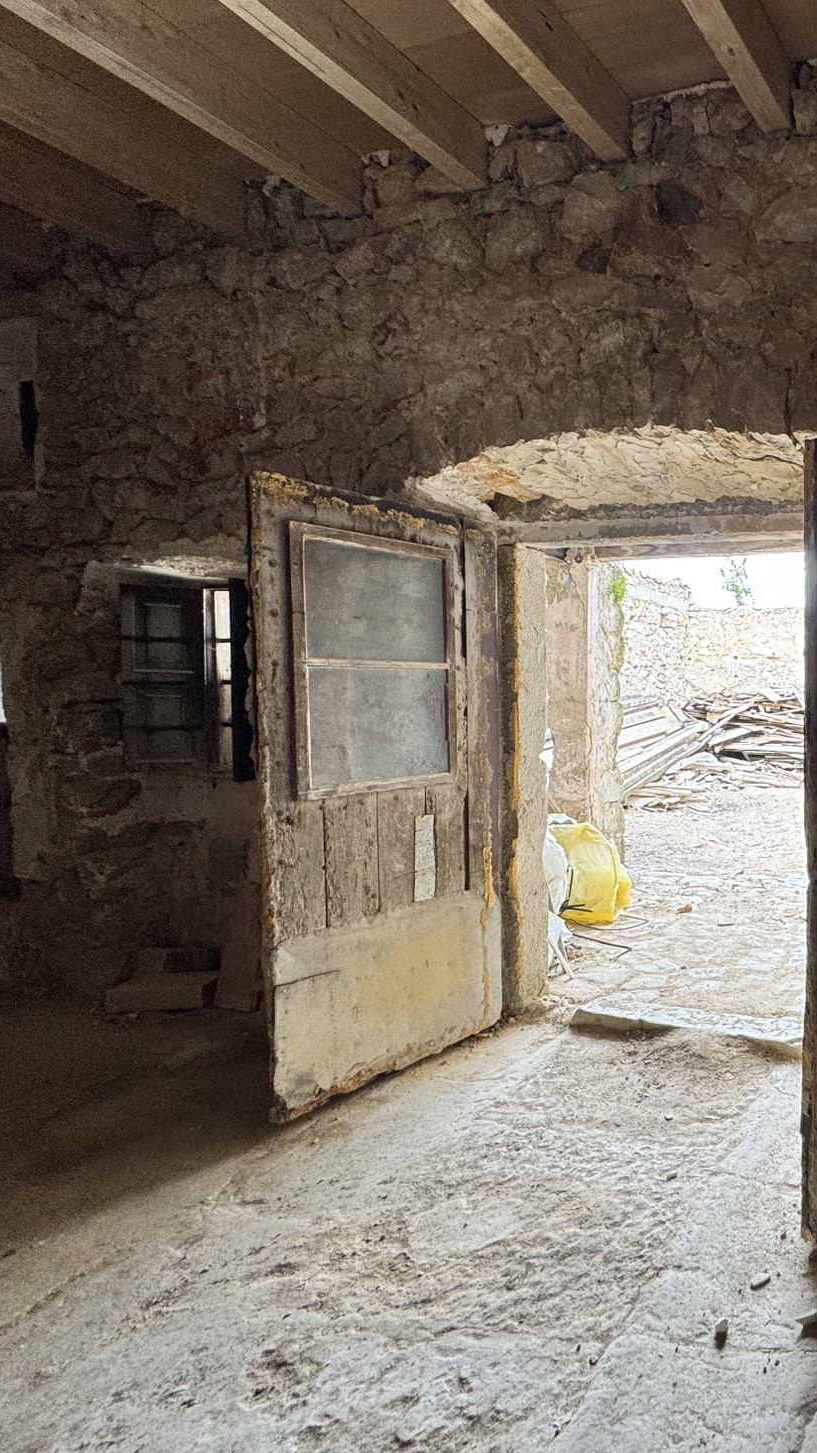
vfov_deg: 83.8
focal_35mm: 21
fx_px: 809
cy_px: 734
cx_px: 915
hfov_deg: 41.6
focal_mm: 2.22
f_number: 2.2
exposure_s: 1/99
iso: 80
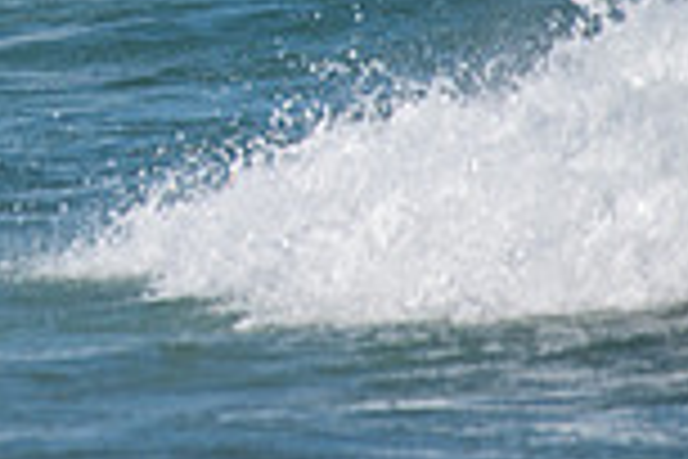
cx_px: -427
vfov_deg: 0.7
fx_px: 36327
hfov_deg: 1.1
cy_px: -344
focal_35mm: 1901
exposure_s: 1/1600
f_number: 5.6
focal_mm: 500
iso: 160
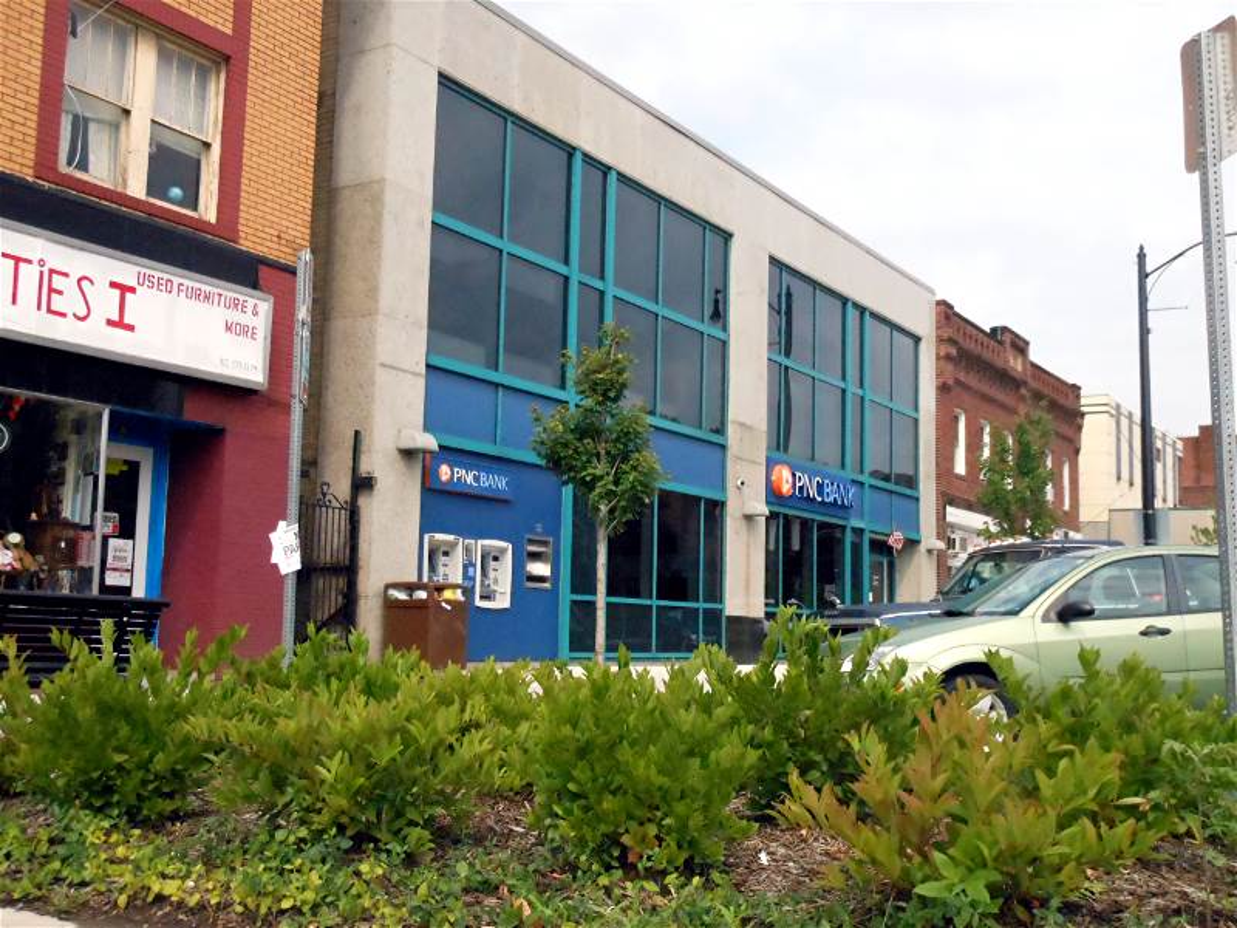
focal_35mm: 39
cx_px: 618
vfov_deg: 36.8
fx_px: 1394
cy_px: 464
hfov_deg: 47.9
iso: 800
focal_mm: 6.9
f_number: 12.1
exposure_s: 1/400
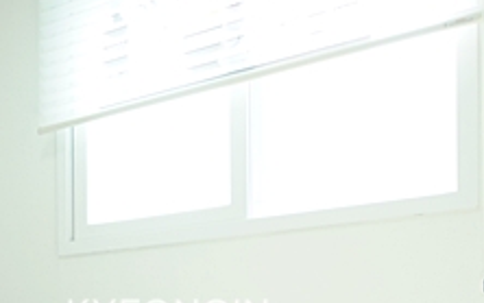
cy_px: 327
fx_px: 726
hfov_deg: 33.7
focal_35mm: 55
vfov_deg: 22.4
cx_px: 0
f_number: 4.5
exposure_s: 1/125
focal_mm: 10
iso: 400
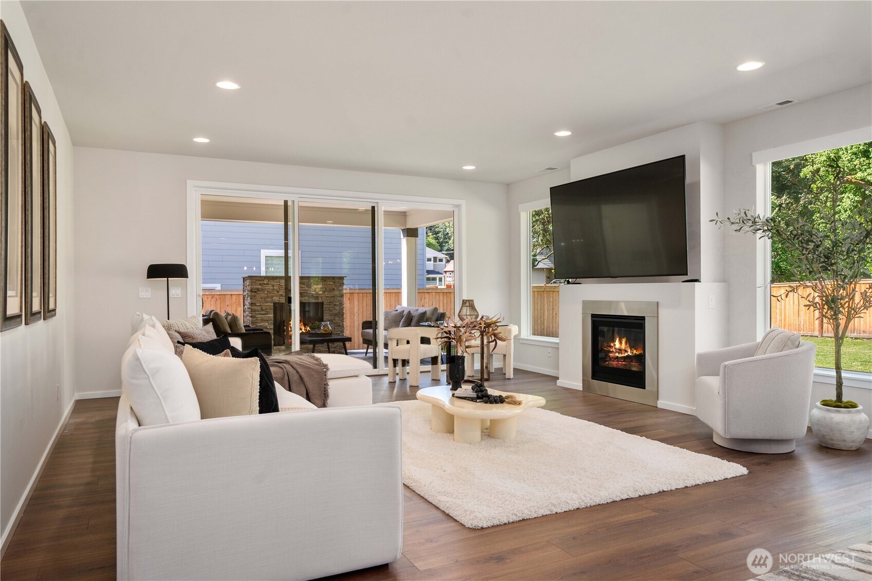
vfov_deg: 53.1
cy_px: 290
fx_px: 581
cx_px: 436
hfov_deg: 73.7
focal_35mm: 24
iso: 1000
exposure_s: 1/20
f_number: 6.7
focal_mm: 24
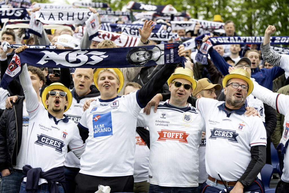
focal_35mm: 74
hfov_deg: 27.3
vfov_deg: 18.4
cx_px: 144
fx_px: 594
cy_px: 96
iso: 500
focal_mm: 74
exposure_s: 1/1000
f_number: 2.8
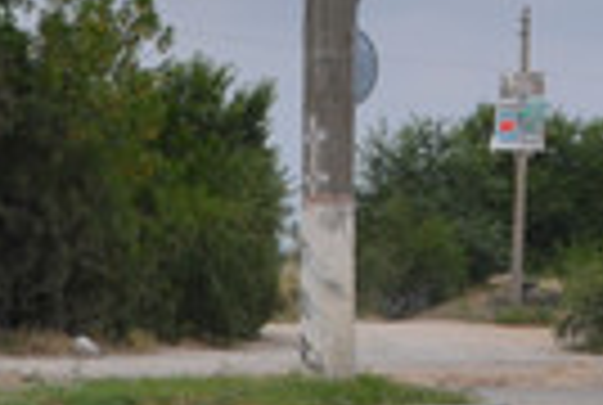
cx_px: 567
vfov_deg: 4.6
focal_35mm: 300
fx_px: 5036
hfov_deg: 6.8
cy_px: -340
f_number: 5.6
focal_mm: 42
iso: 400
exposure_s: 1/1250
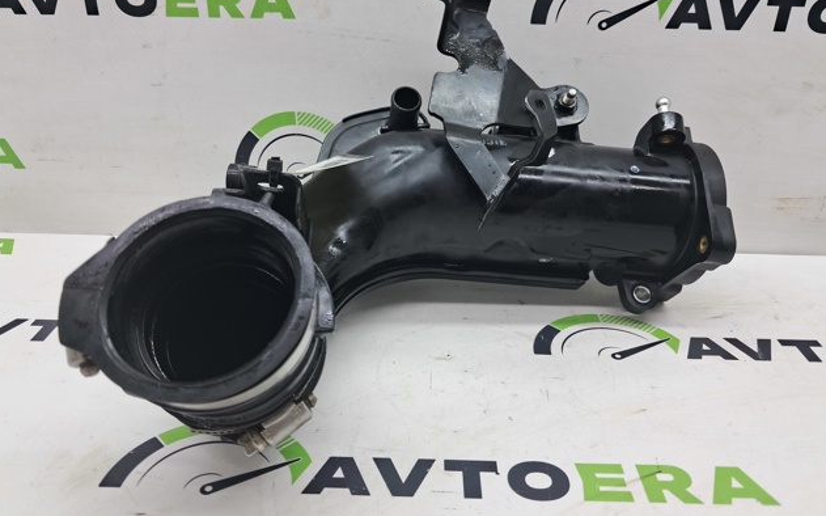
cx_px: 412
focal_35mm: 29
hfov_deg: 64.7
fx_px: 653
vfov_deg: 43.1
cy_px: 257
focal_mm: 4
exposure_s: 1/50
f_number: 1.8
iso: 50
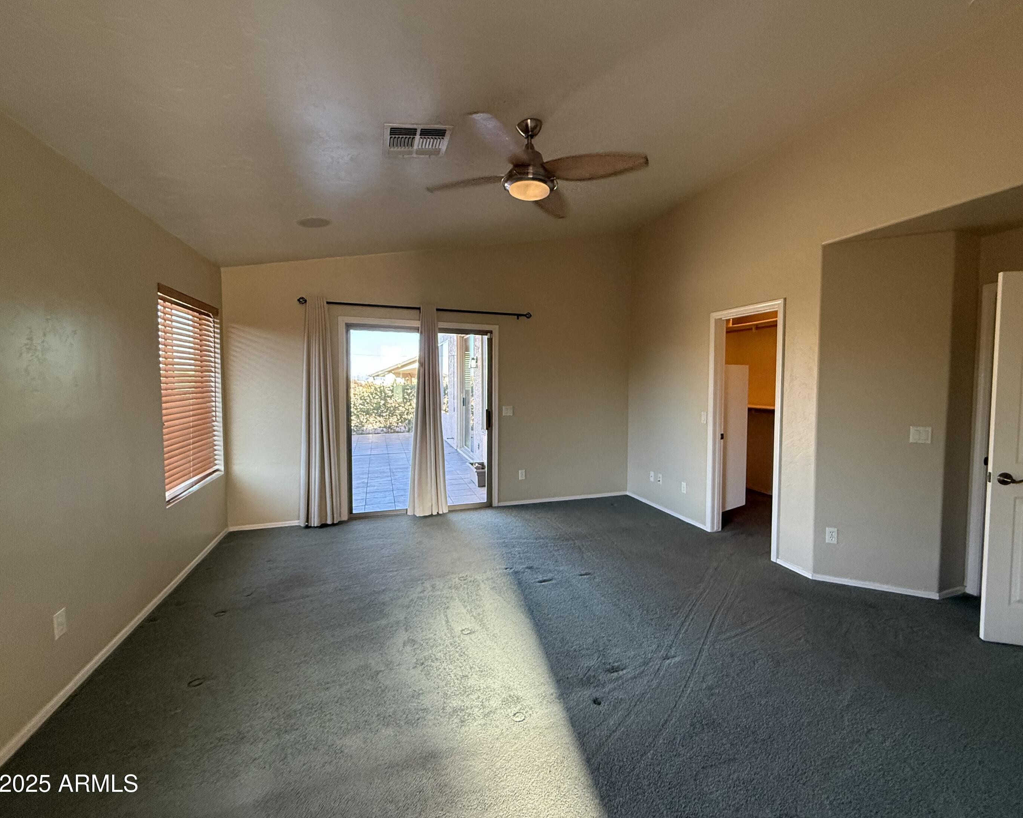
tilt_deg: -1.9
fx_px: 454
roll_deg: -1.2
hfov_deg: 96.5
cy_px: 401
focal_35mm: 15
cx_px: 558
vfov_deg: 84.0
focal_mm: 2.22
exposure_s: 1/120
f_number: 2.2
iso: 320
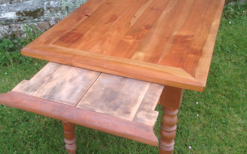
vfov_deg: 28.0
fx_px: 310
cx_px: 106
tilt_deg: -37.1
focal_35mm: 46
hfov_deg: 43.4
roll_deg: -1.6
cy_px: 79
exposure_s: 1/206
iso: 50
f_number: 2.4
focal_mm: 4.12
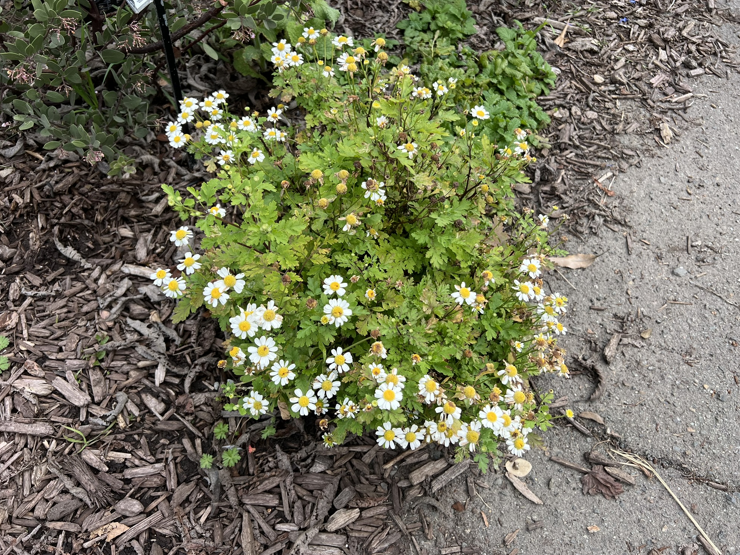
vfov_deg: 51.4
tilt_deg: -53.7
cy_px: 275
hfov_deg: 65.3
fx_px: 577
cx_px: 376
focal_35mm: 27
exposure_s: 1/1597
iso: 50
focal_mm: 5.7
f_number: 1.5
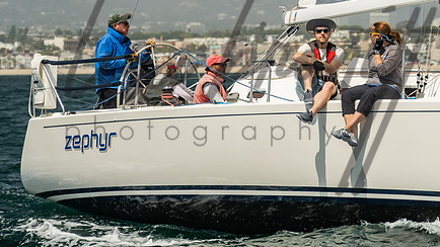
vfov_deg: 4.4
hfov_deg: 7.9
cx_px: 288
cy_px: 0
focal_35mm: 274
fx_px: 3196
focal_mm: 150
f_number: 6.3
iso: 320
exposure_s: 1/1000
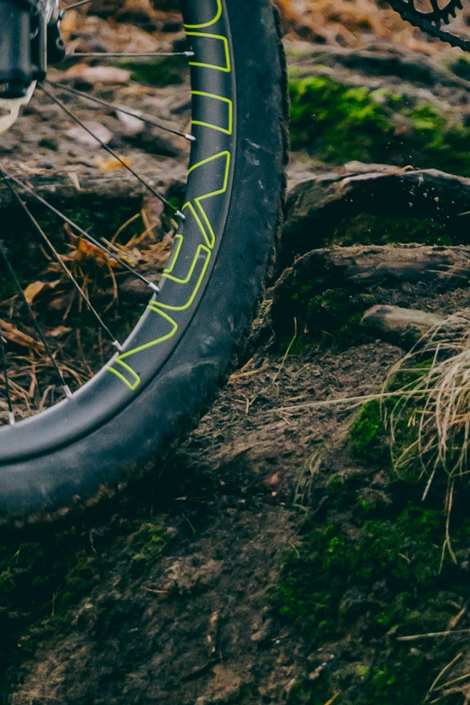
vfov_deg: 6.2
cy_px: -724
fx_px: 6322
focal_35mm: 323
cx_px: -68
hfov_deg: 4.2
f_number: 2.8
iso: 720
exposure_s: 1/1000
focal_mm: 70
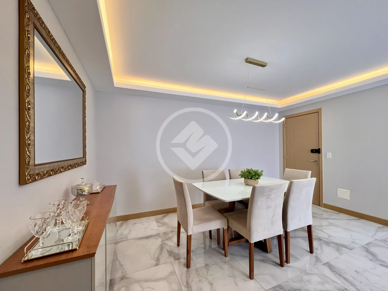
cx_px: 194
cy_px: 146
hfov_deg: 106.2
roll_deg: +0.6
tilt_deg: +1.7
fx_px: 146
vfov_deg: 89.9
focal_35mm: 13
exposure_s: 1/120
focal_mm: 1.57
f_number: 1.8
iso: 160
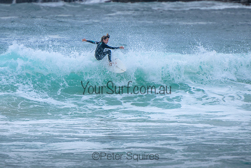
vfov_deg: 2.5
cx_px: 108
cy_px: 75
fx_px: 3836
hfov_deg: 3.7
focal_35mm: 550
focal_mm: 400
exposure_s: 1/2000
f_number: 5.6
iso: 280
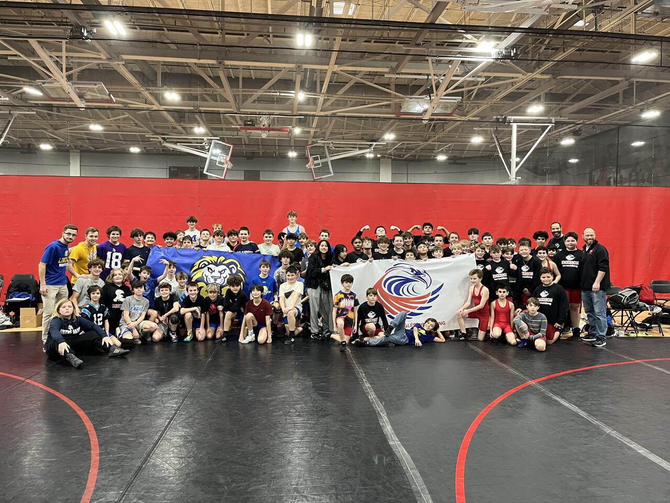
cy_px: 252
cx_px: 335
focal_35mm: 26
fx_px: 503
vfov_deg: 53.1
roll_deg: -0.1
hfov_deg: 67.3
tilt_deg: -1.0
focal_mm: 5.1
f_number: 1.6
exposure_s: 1/60
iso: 250
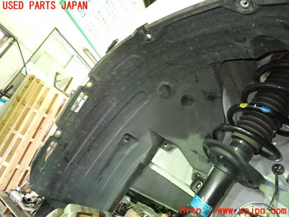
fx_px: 209
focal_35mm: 25
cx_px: 144
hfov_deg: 69.4
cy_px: 108
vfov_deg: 54.9
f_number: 2
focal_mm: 4.5
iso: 800
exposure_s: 1/15
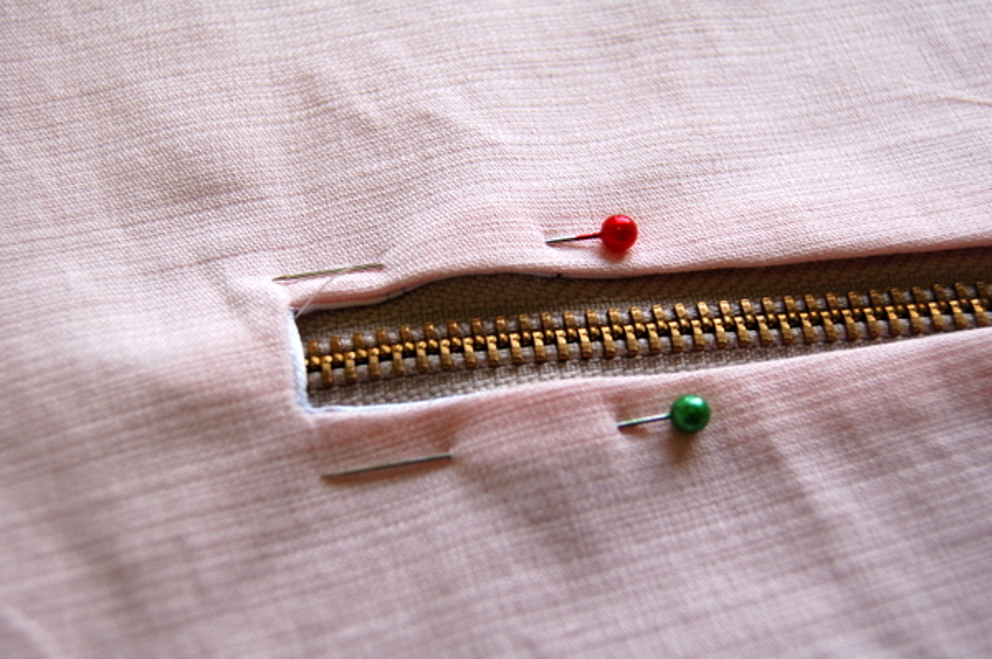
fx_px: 1445
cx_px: 496
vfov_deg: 25.7
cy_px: 330
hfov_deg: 37.9
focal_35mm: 52
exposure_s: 1/125
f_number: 5.6
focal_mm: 35
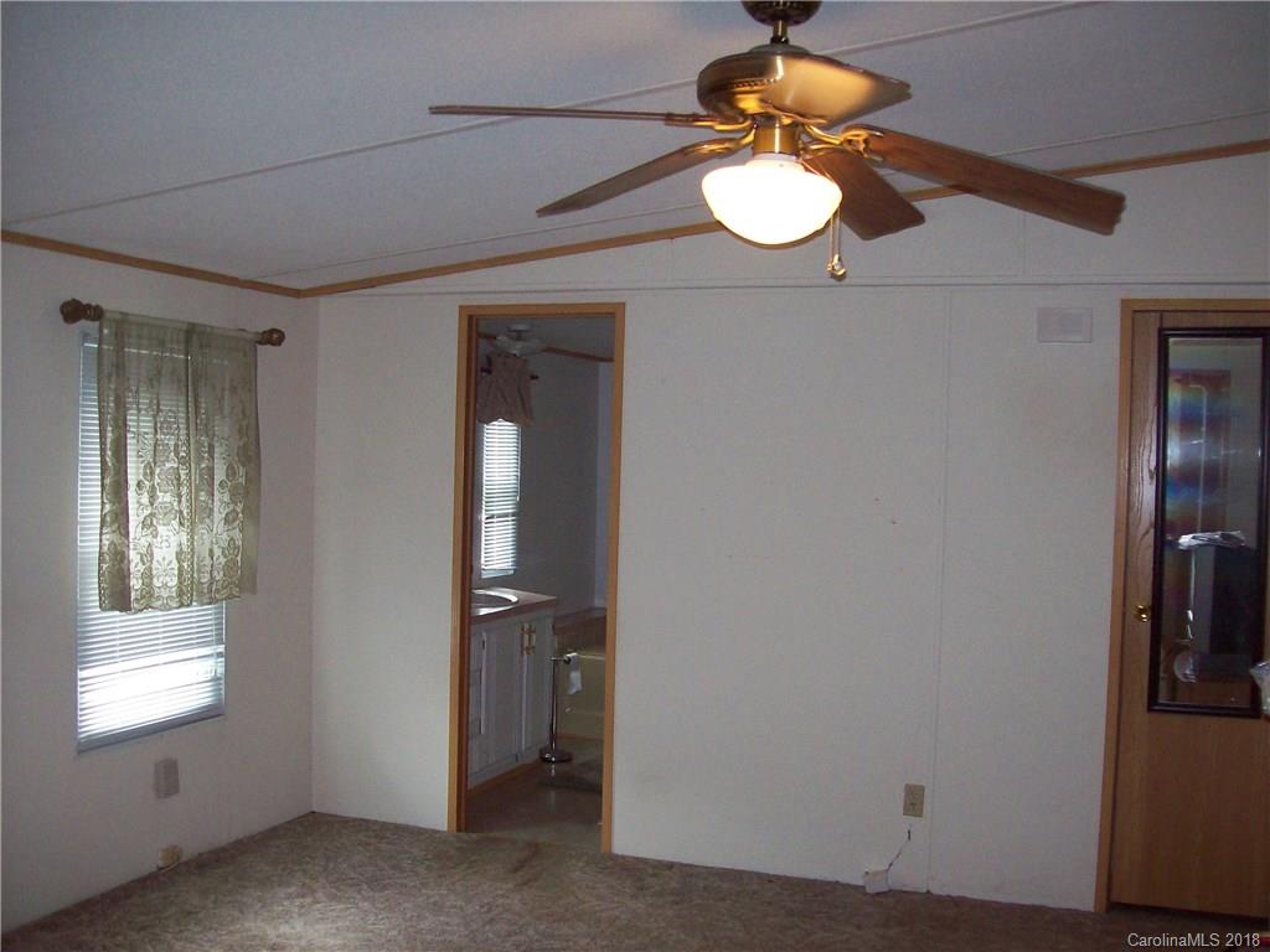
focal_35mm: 36
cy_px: 476
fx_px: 1321
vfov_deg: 39.7
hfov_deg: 51.4
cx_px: 635
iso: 200
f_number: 2.7
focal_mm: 6
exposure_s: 1/64
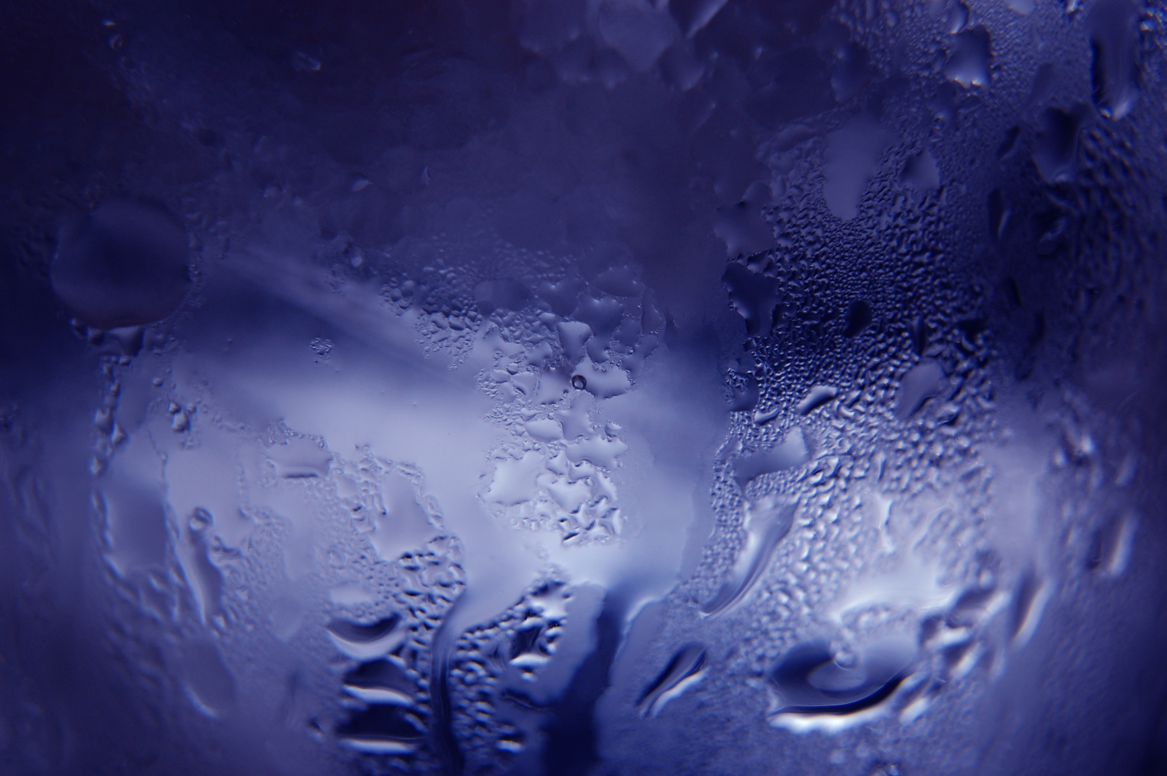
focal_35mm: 63
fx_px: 2040
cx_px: 584
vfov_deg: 21.5
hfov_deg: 31.9
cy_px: 388
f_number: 5.6
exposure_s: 1/125
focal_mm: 42
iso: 400
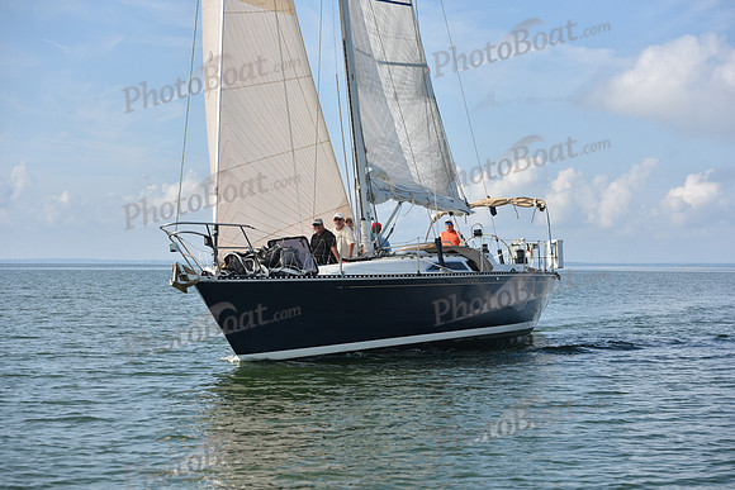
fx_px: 1429
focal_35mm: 70
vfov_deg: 19.5
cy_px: 245
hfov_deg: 28.8
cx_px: 368
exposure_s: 1/2500
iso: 320
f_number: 5
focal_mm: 70
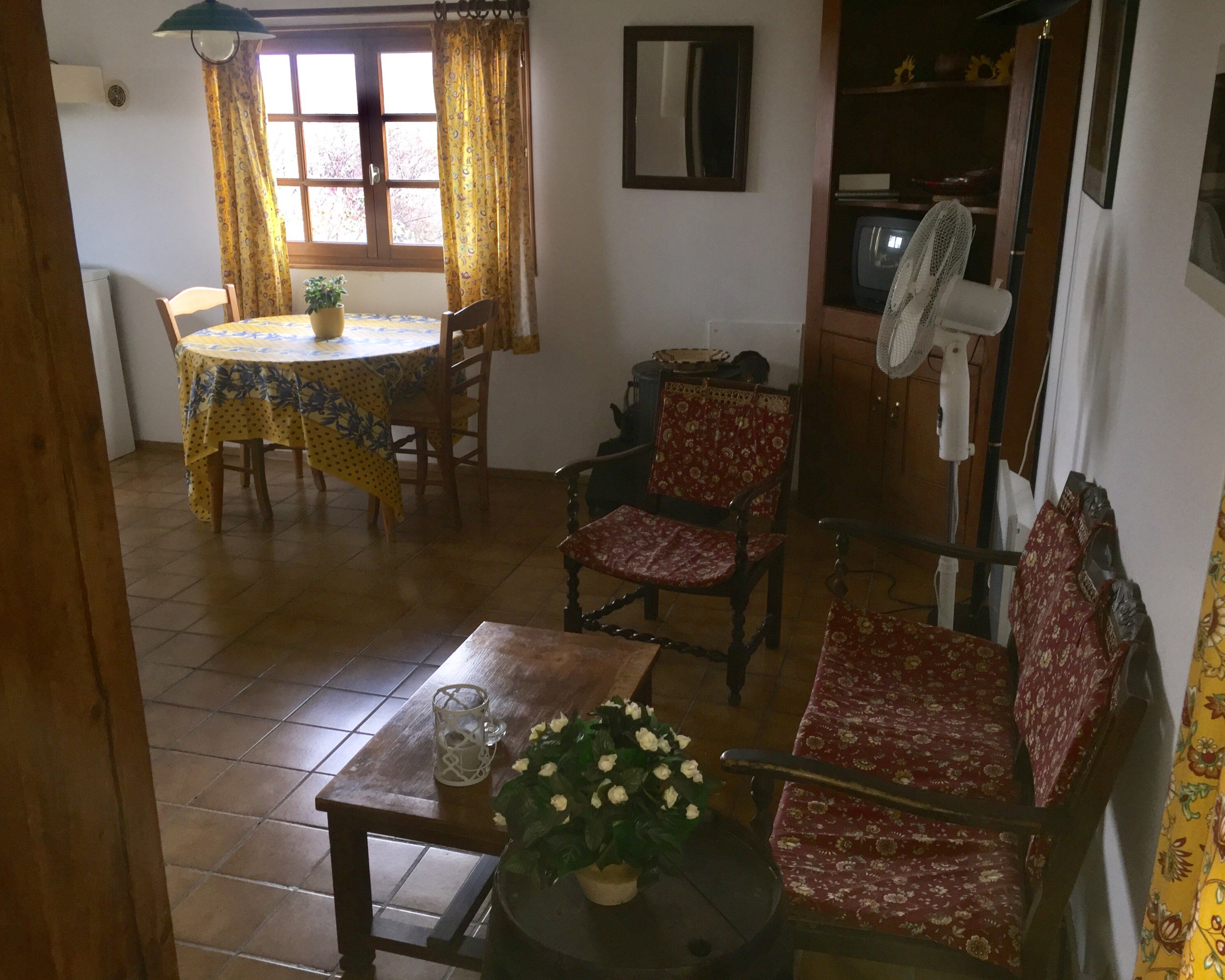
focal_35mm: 31
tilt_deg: -17.2
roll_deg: +0.2
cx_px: 602
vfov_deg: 47.1
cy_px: 494
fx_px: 1124
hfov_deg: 57.2
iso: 32
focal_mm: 4.15
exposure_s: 1/33
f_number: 2.2
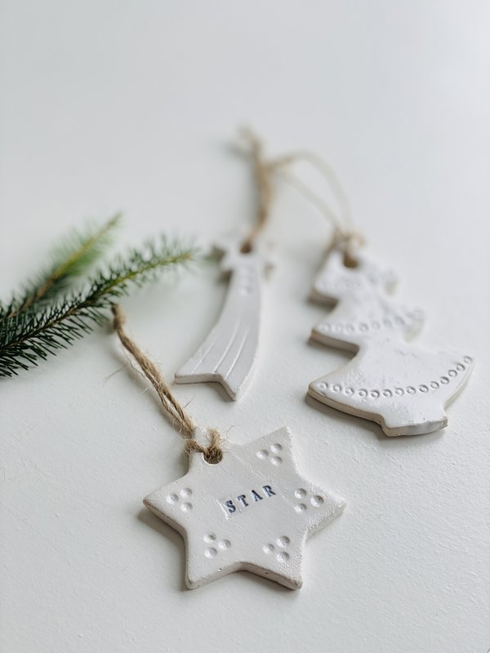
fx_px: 981
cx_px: 245
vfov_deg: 36.8
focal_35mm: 52
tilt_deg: -47.6
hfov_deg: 28.0
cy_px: 326
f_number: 2
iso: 32
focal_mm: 6
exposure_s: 1/122
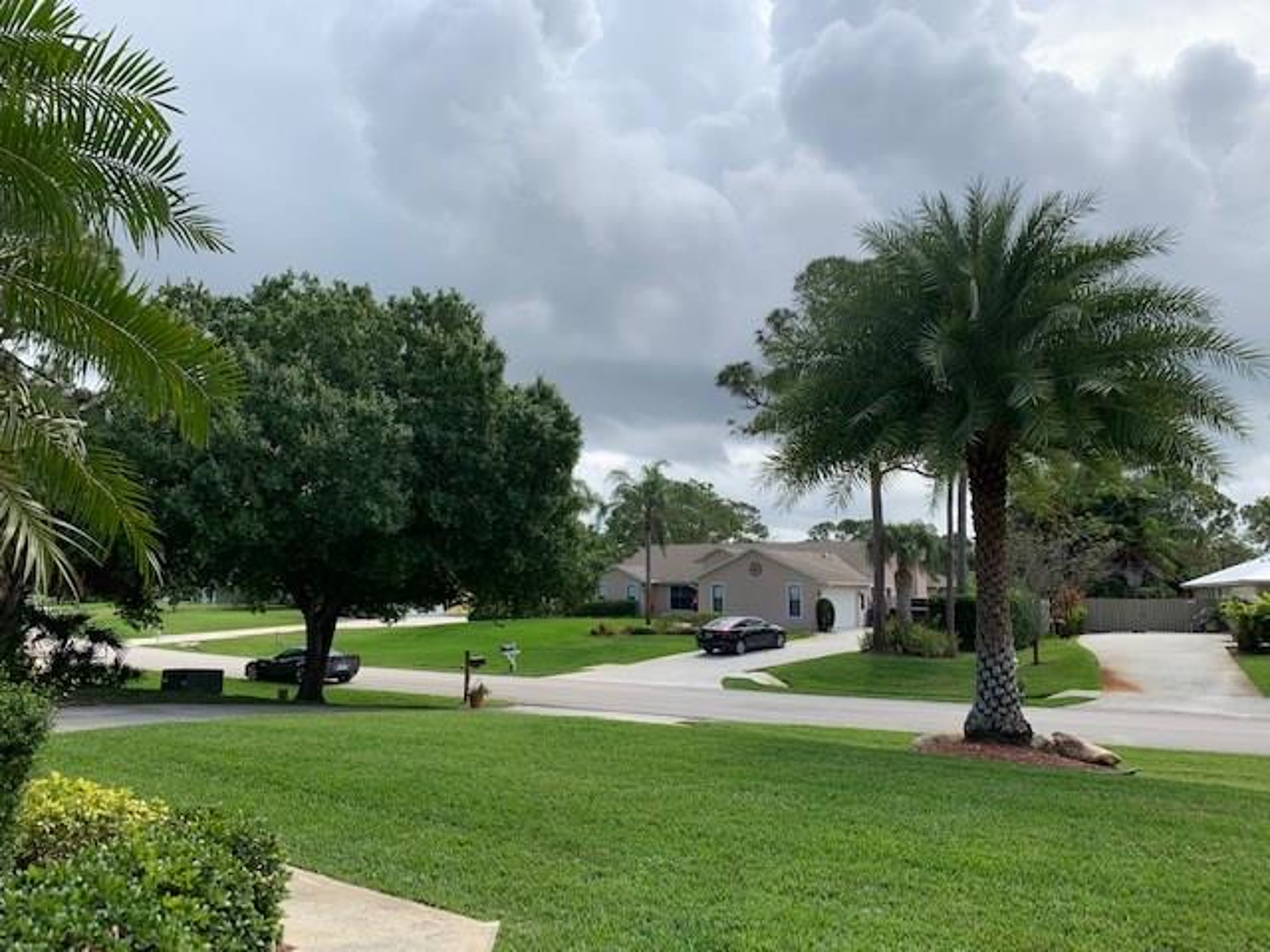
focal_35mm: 26
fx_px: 954
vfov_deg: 53.1
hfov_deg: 67.3
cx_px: 635
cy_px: 476
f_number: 1.8
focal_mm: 4.25
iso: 25
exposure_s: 1/1953
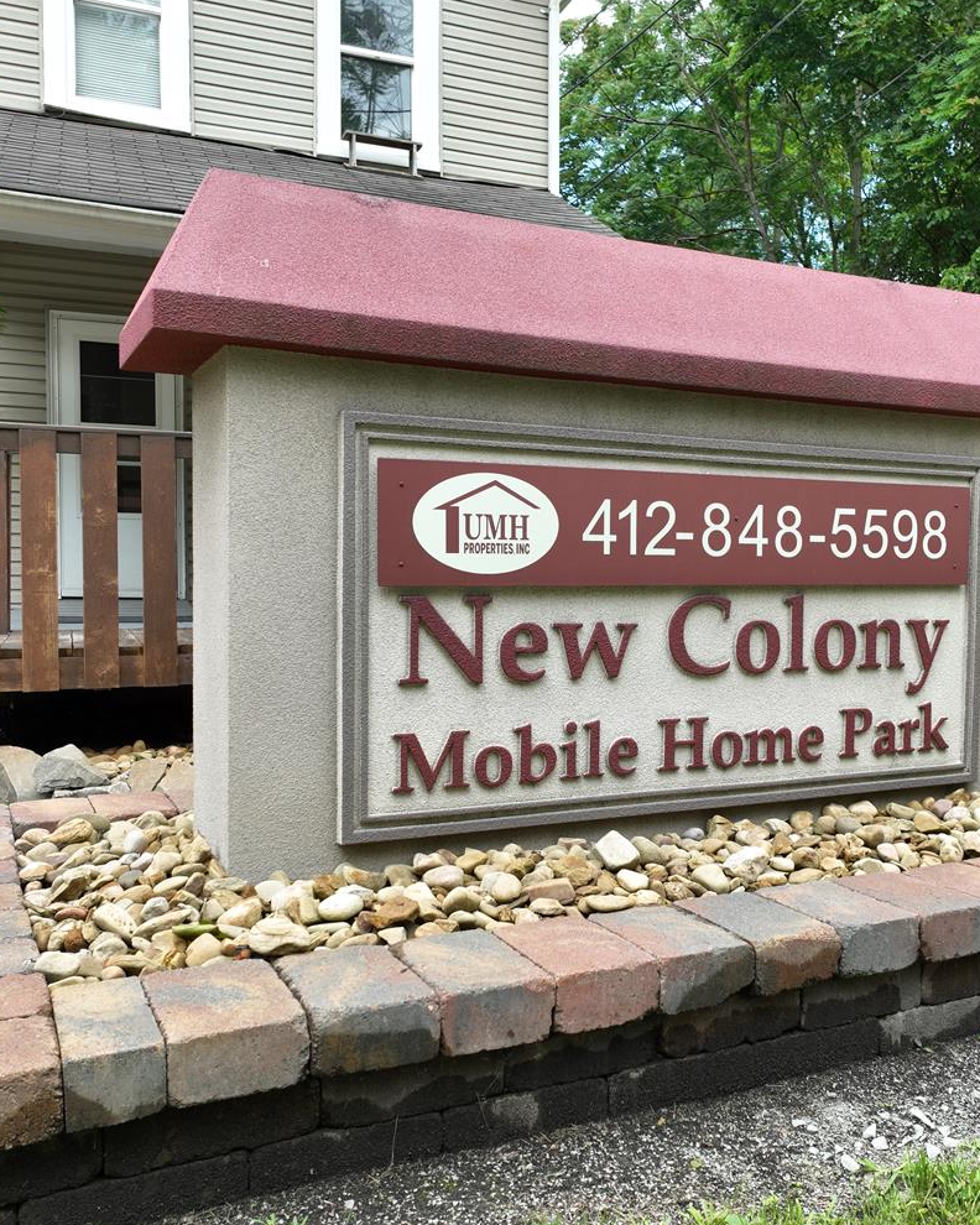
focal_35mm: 32
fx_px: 1160
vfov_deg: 55.7
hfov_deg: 45.5
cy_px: 622
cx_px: 603
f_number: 2.8
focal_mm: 12.29
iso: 100
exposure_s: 1/320
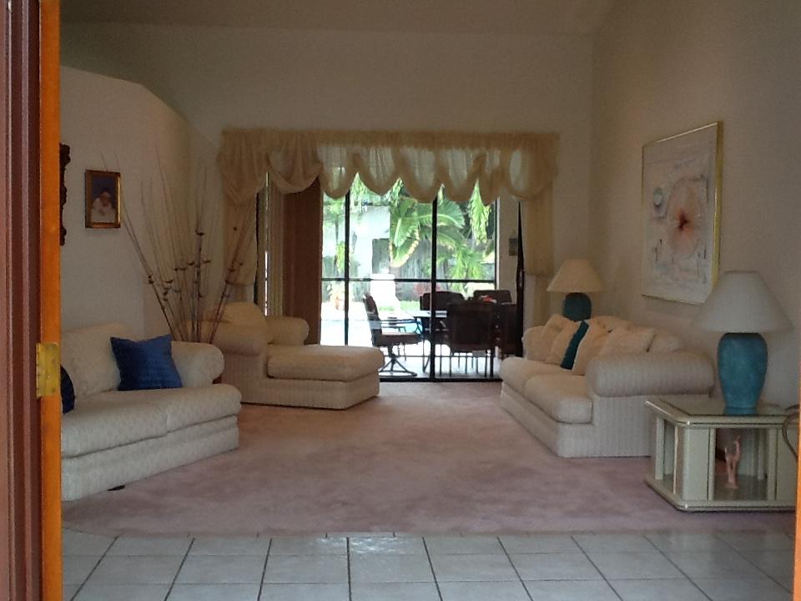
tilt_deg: -4.0
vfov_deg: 32.9
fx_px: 1018
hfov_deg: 42.9
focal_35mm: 44
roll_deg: +0.2
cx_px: 400
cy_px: 300
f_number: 2.4
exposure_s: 1/40
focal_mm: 2.03
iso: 50
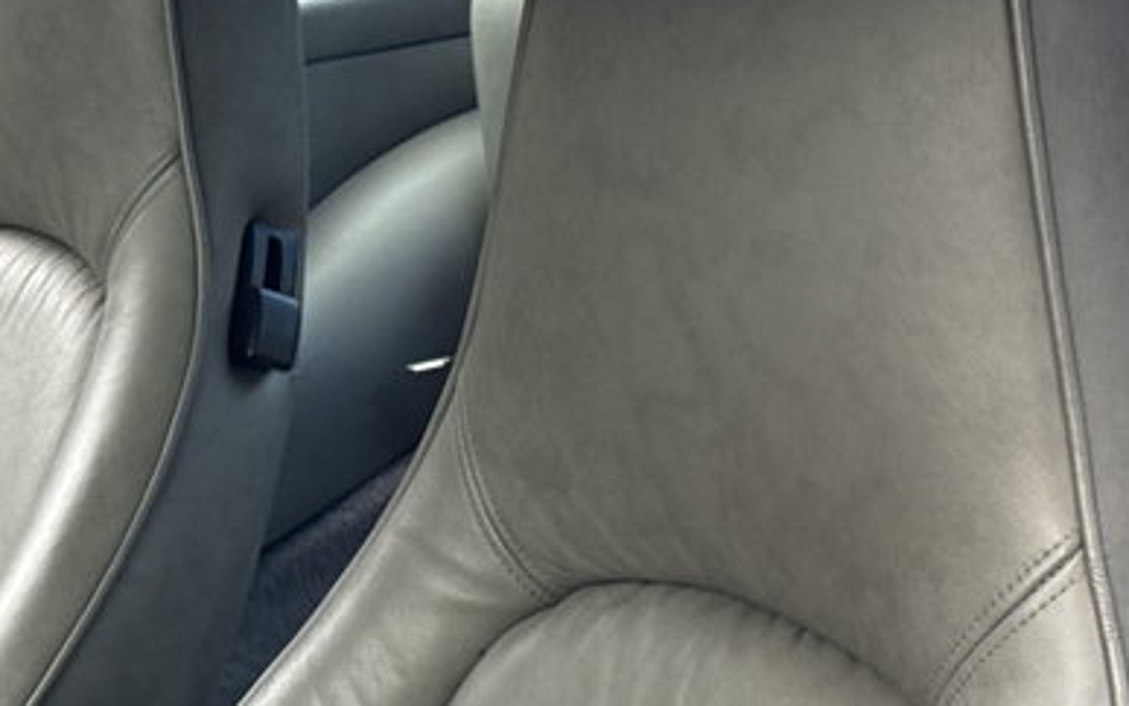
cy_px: 429
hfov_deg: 20.6
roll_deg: +1.0
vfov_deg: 13.0
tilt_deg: -16.3
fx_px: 3108
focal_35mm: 101
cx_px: 481
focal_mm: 6.76
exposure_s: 1/242
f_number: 1.78
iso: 125
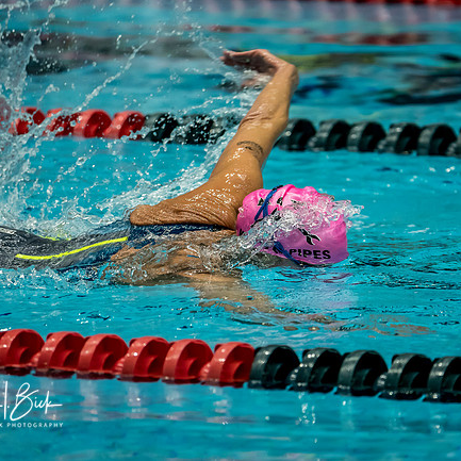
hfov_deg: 3.7
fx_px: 7157
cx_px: 219
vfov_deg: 3.7
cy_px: 230
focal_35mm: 475
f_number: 2.8
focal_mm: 200
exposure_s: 1/1000
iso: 2500
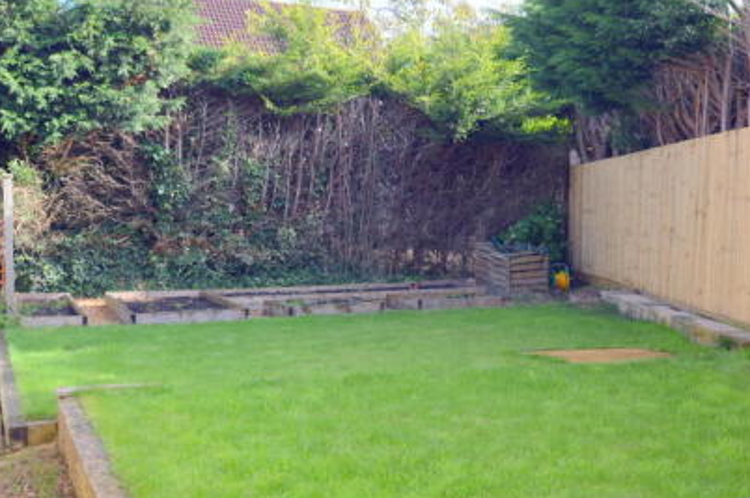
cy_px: 298
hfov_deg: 40.1
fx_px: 1020
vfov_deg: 27.4
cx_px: 476
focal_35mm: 49
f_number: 5.6
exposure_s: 1/125
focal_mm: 20
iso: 100
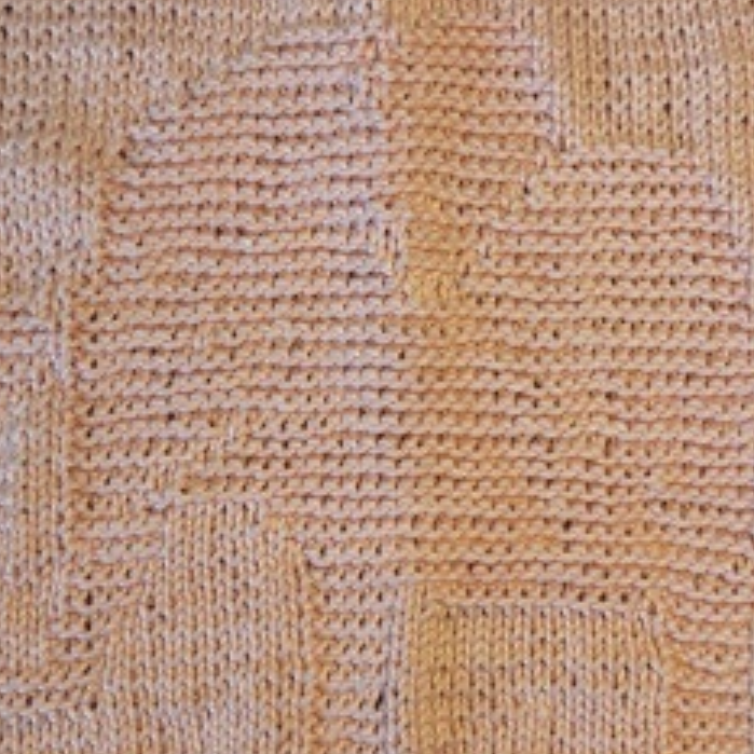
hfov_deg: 36.8
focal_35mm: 46
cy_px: 437
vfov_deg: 36.7
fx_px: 1134
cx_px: 398
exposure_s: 1/121
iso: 64
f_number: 1.6
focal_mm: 5.96
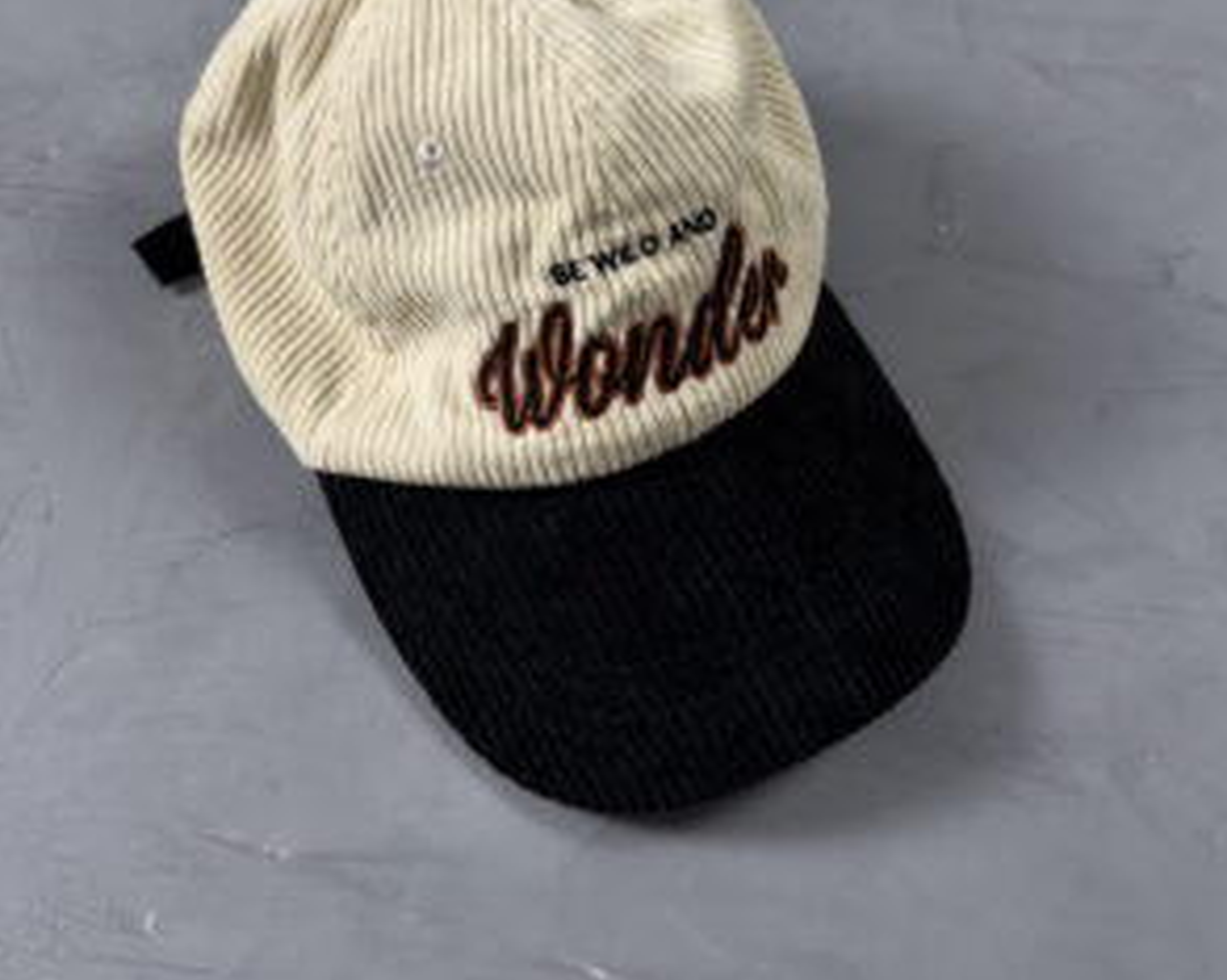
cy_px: 327
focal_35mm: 32
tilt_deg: -51.3
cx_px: 624
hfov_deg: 55.7
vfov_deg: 45.1
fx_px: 1161
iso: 160
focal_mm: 6.76
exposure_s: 1/120
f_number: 1.78
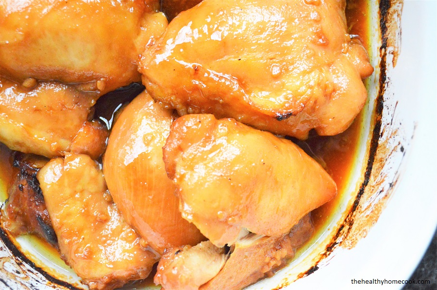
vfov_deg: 28.0
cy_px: 145
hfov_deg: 41.2
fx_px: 582
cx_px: 218
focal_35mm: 48
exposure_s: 1/160
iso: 3200
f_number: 4.8
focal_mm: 32
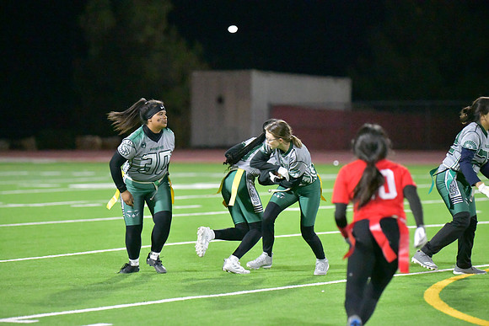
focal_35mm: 210
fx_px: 2853
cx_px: 244
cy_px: 163
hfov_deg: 9.8
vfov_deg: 6.5
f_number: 2.8
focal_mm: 210
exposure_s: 1/3200
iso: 25600
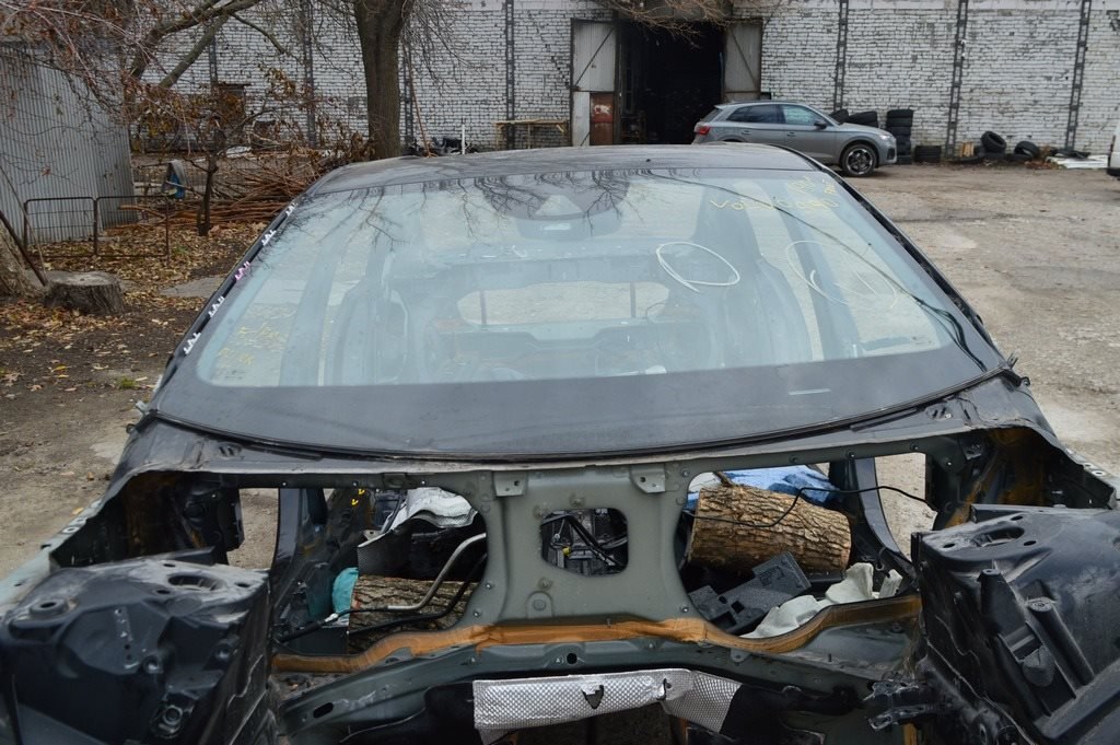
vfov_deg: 39.9
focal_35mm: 33
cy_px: 372
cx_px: 560
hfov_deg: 57.3
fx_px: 1026
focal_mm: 22
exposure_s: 1/160
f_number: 9
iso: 400
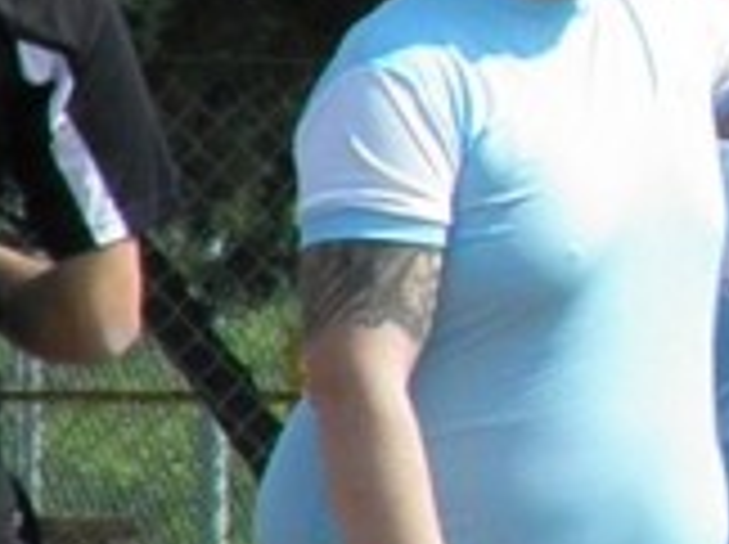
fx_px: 50027
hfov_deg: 0.8
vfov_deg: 0.6
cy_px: 218
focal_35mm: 2379
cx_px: 1184
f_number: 7.7
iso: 500
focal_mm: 104.6
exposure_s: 1/1600
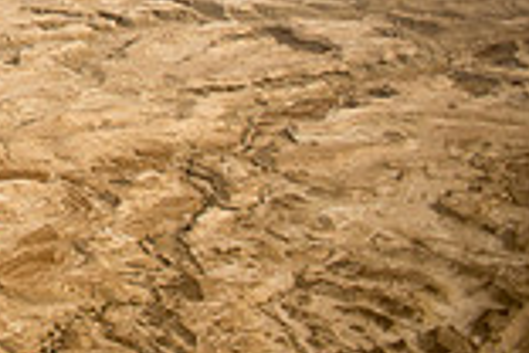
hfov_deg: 17.8
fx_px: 1308
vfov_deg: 13.9
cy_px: -249
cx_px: -451
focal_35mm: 89
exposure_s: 1/4000
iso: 200
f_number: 2.8
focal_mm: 24
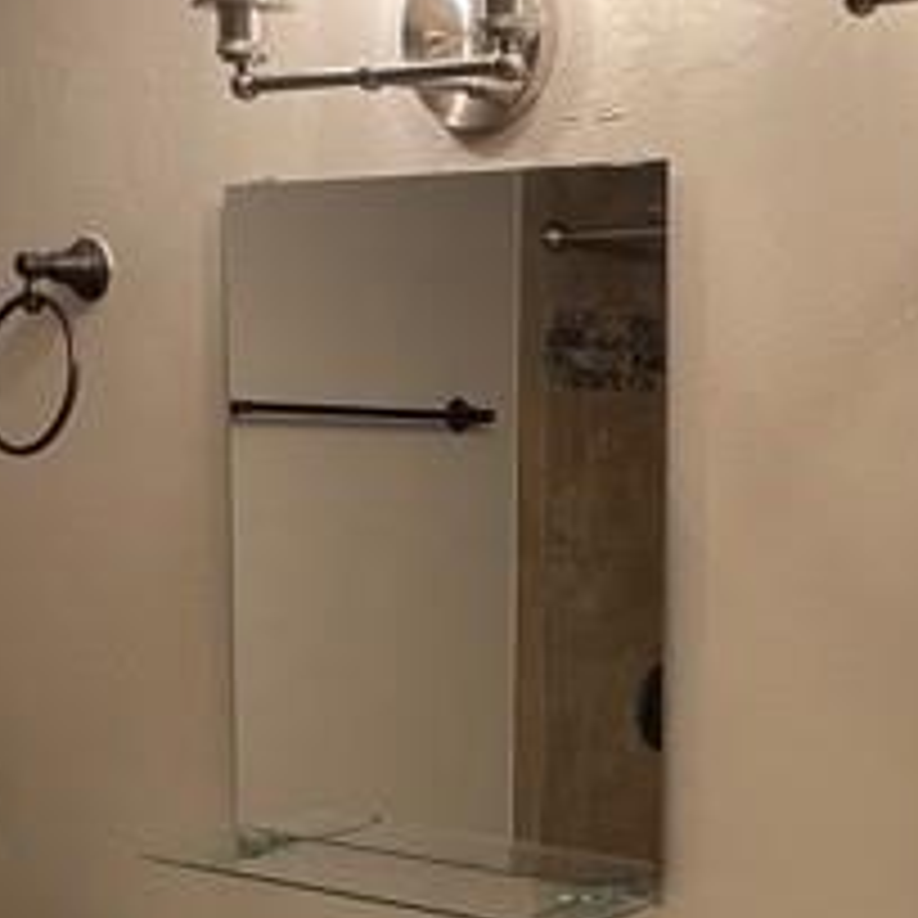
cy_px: 644
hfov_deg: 23.8
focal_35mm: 72
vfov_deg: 23.8
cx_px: 684
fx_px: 2160
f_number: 1.6
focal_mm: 4.2
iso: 100
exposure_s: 1/60
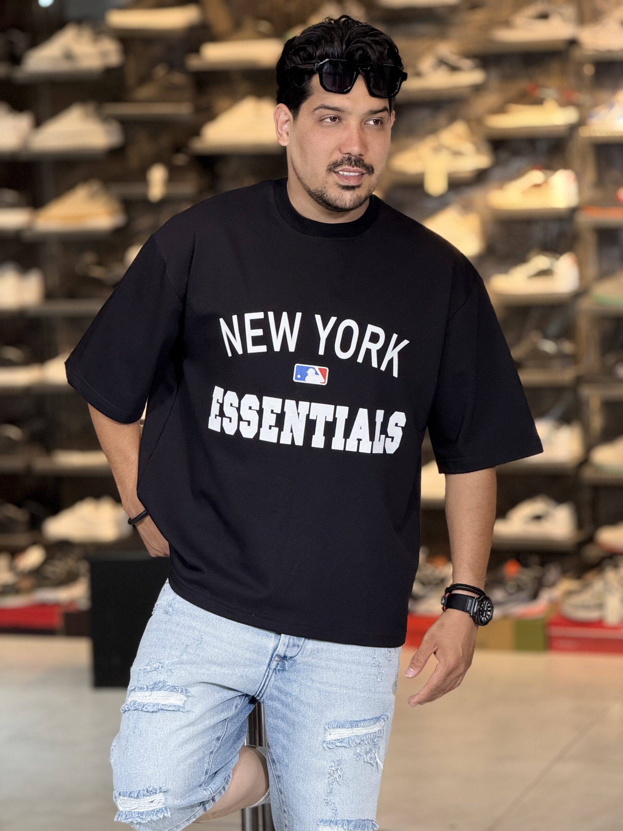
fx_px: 2880
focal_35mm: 120
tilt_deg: -5.6
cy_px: 416
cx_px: 312
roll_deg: +1.7
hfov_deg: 12.3
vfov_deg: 16.4
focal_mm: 15.66
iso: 250
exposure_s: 1/100
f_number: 2.8
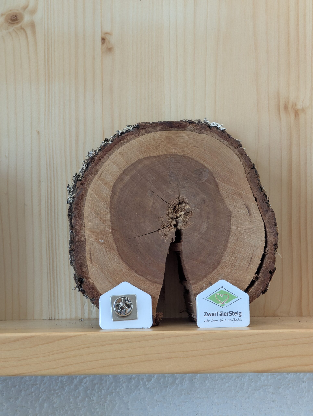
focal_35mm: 117
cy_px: 208
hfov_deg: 12.7
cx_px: 156
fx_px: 1407
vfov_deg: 16.8
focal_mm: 19
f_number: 3.5
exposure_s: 1/26.9
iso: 95
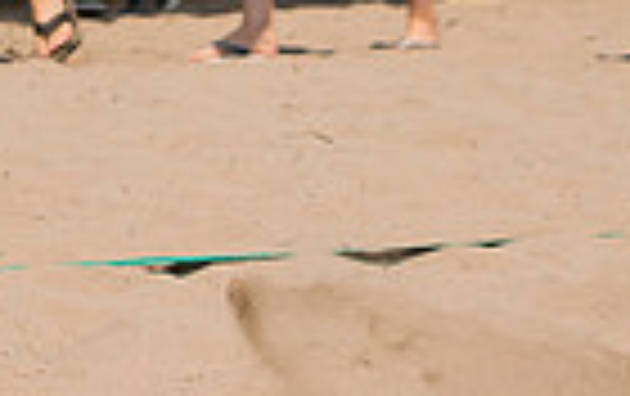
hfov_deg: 4.8
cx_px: -543
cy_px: -181
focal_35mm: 432
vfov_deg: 3.0
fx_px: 7429
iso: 200
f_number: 4
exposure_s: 1/2500
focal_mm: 59
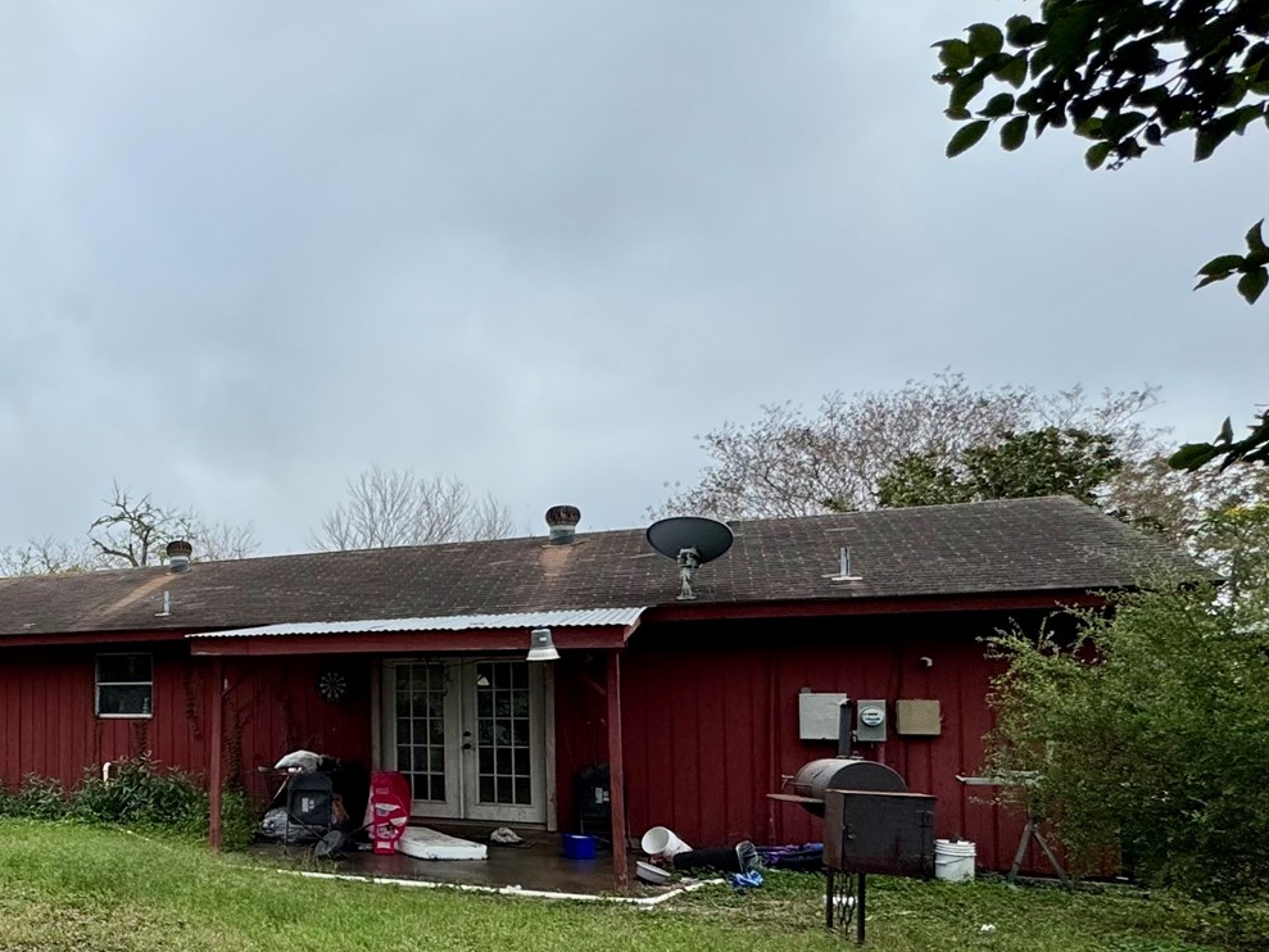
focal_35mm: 29
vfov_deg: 47.1
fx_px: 1063
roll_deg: -0.5
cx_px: -4
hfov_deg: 49.9
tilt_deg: +3.3
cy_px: 668
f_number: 2.2
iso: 50
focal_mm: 2.22
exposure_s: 1/1299
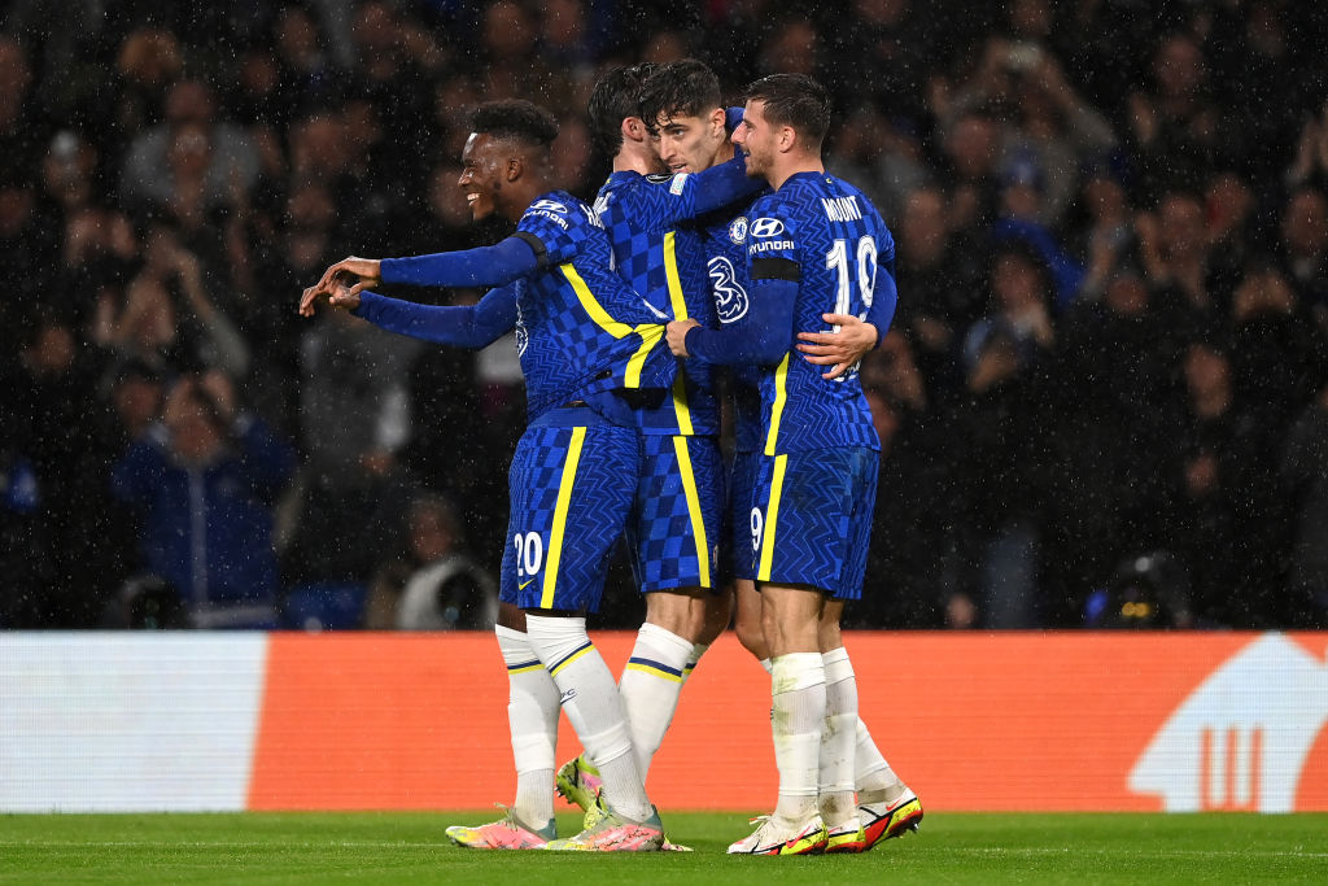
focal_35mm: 400
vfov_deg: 3.4
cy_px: 443
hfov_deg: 5.2
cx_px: 664
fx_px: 14757
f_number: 2.8
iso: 2000
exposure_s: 1/1600
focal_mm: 400
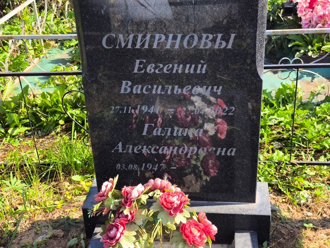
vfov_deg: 29.1
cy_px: 124
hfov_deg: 38.2
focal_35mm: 50
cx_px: 165
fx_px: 477
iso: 50
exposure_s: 1/444
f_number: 1.7
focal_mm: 4.71
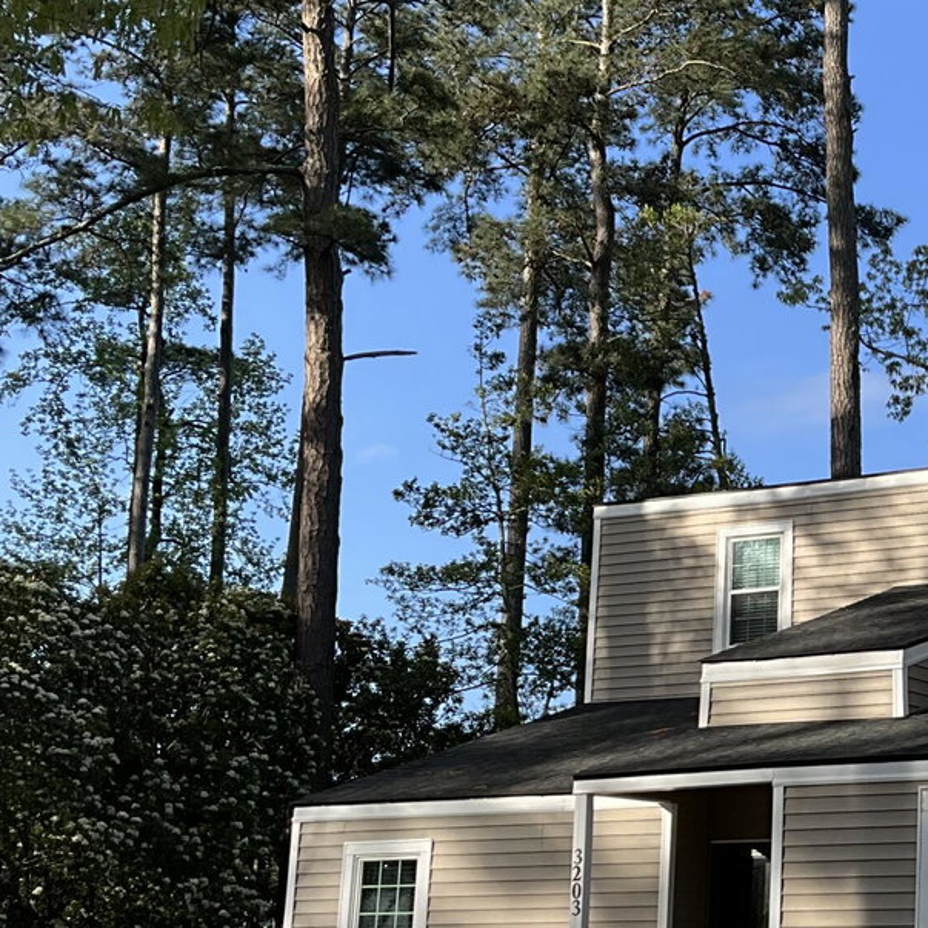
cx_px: 1011
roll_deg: +0.1
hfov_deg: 23.8
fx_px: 2062
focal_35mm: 68
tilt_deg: +12.1
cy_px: 574
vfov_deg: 25.3
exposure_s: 1/869
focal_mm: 3
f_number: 1.8
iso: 25
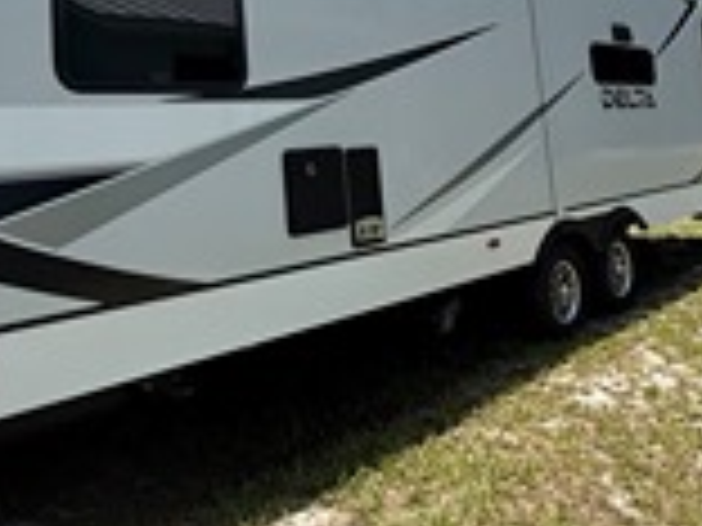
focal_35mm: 36
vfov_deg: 37.3
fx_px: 730
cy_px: 63
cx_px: 274
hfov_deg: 51.0
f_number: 2.2
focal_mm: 2.22
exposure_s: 1/2165
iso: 64
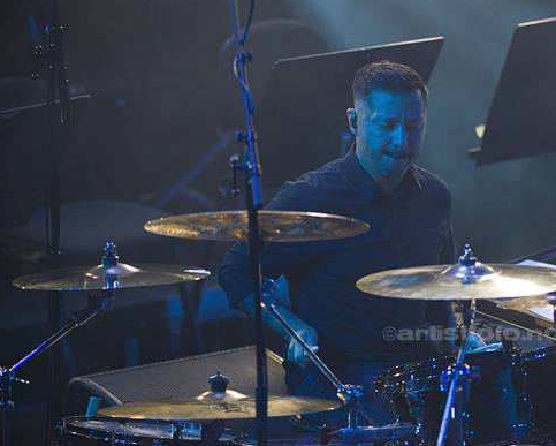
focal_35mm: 419
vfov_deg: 3.7
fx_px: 6899
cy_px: 254
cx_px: 401
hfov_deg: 4.6
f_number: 2.8
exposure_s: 1/1000
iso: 2000
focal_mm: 300
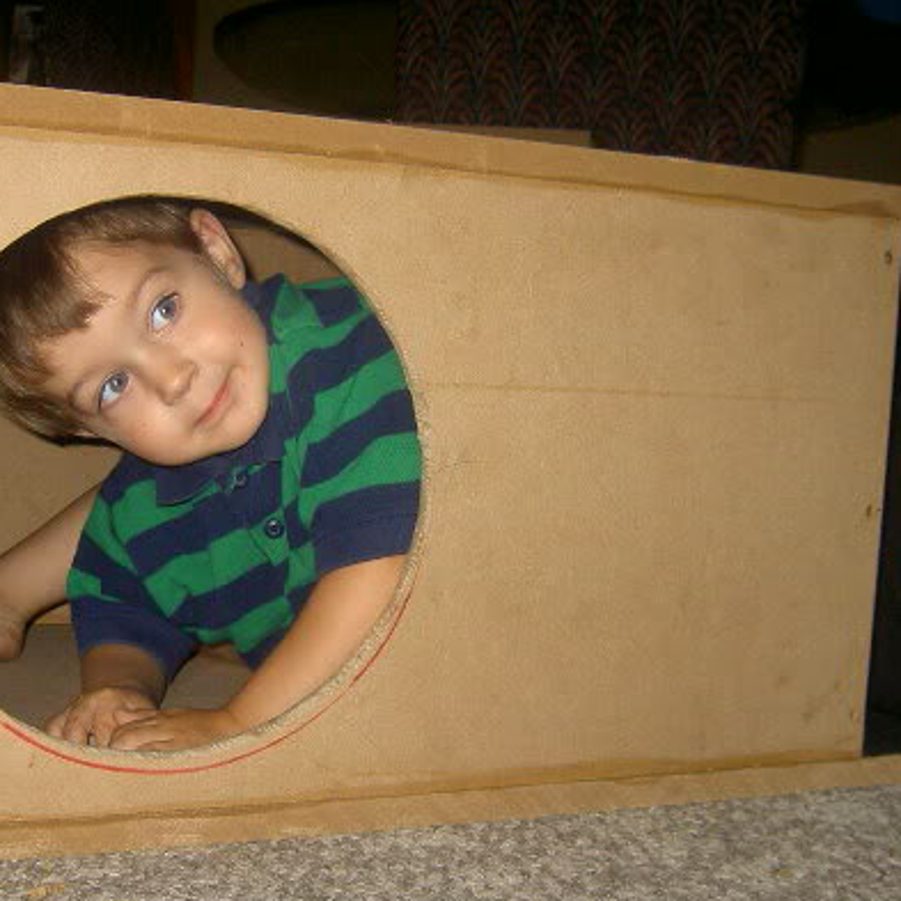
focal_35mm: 49
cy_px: 511
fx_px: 1443
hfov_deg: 34.6
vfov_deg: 34.6
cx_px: 358
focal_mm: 5.6
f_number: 2.8
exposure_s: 1/60
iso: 200
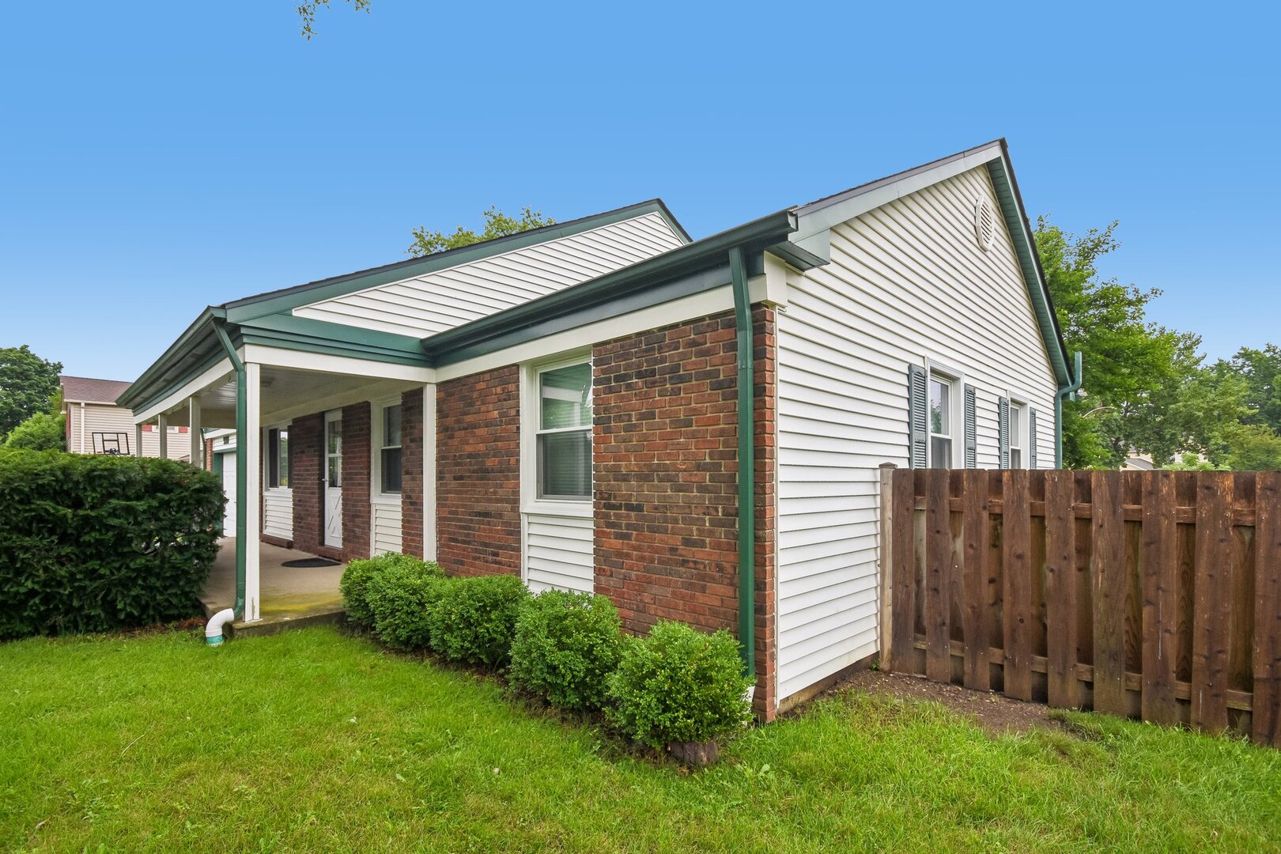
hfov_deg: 100.4
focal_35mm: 15
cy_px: 427
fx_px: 534
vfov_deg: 77.3
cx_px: 640
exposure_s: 1/400
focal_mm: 10
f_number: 8
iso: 400
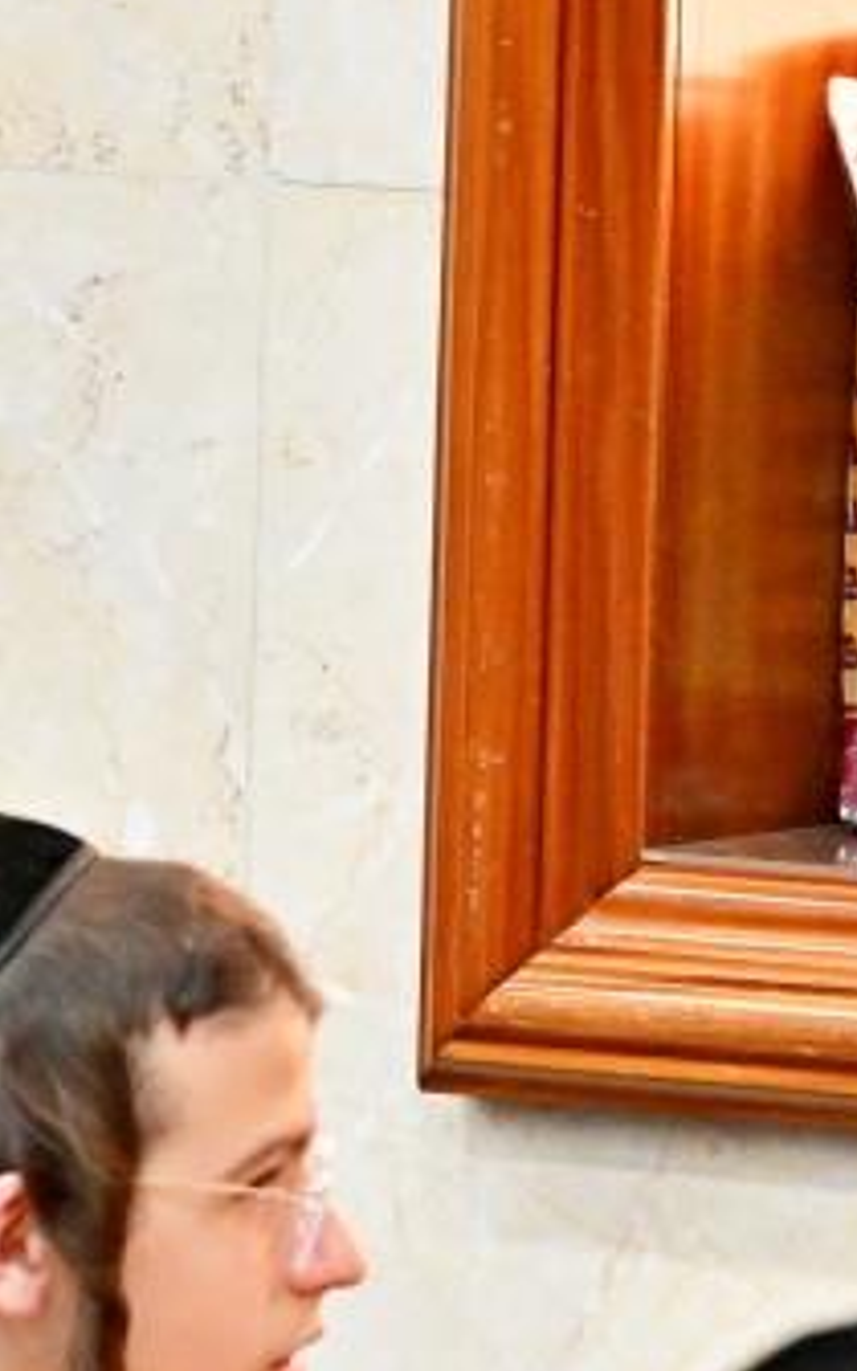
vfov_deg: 4.1
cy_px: 1079
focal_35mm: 512
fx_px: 19133
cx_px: 1432
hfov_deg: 2.6
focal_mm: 110
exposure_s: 1/250
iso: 1600
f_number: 4
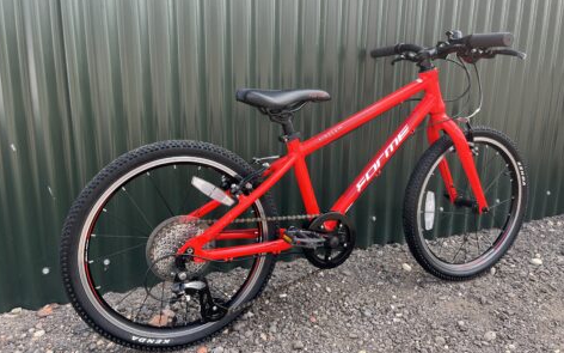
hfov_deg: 66.5
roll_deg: +0.2
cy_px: 154
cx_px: 281
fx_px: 430
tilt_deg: -11.5
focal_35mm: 28
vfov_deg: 44.4
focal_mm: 5.1
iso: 50
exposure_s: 1/407
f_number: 1.6
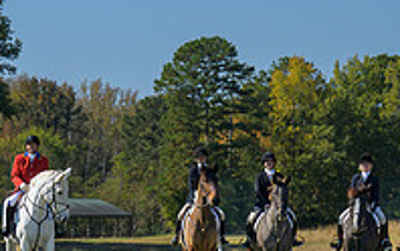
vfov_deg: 5.9
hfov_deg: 9.4
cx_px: 466
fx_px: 2411
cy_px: 125
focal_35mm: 221
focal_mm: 70
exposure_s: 1/800
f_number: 4
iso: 200
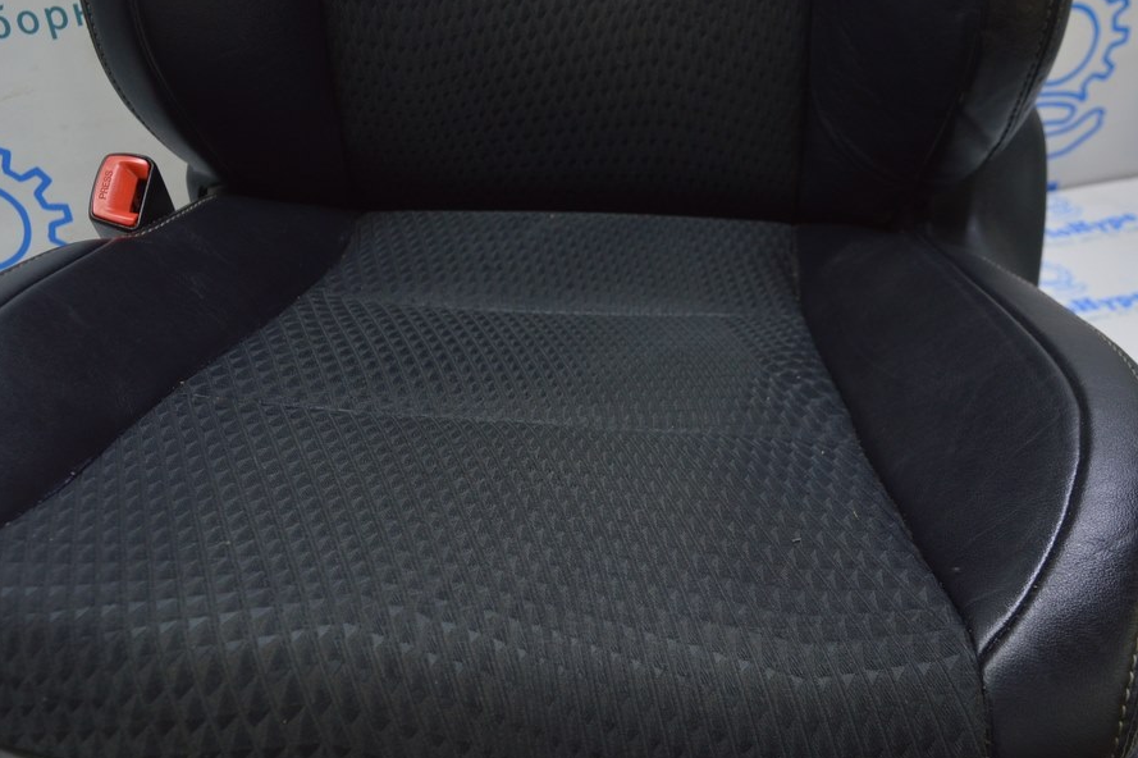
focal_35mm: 38
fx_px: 1201
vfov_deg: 35.0
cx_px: 484
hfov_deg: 50.5
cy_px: 403
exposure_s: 1/20
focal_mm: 22
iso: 400
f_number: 5.6
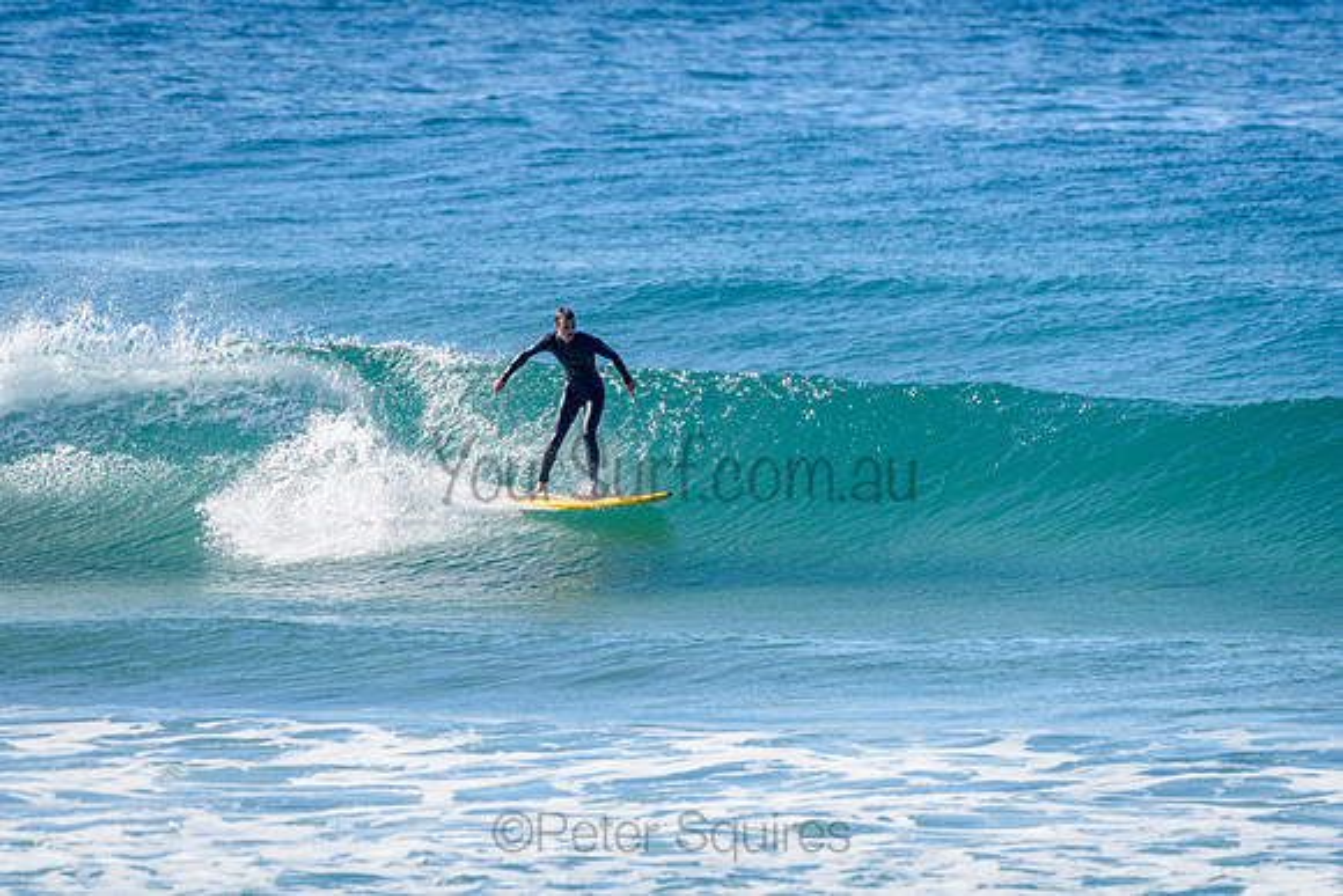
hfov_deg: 3.4
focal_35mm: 613
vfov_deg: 2.2
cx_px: 585
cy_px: 437
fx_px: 22882
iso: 360
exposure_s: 1/4000
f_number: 5.6
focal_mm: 500
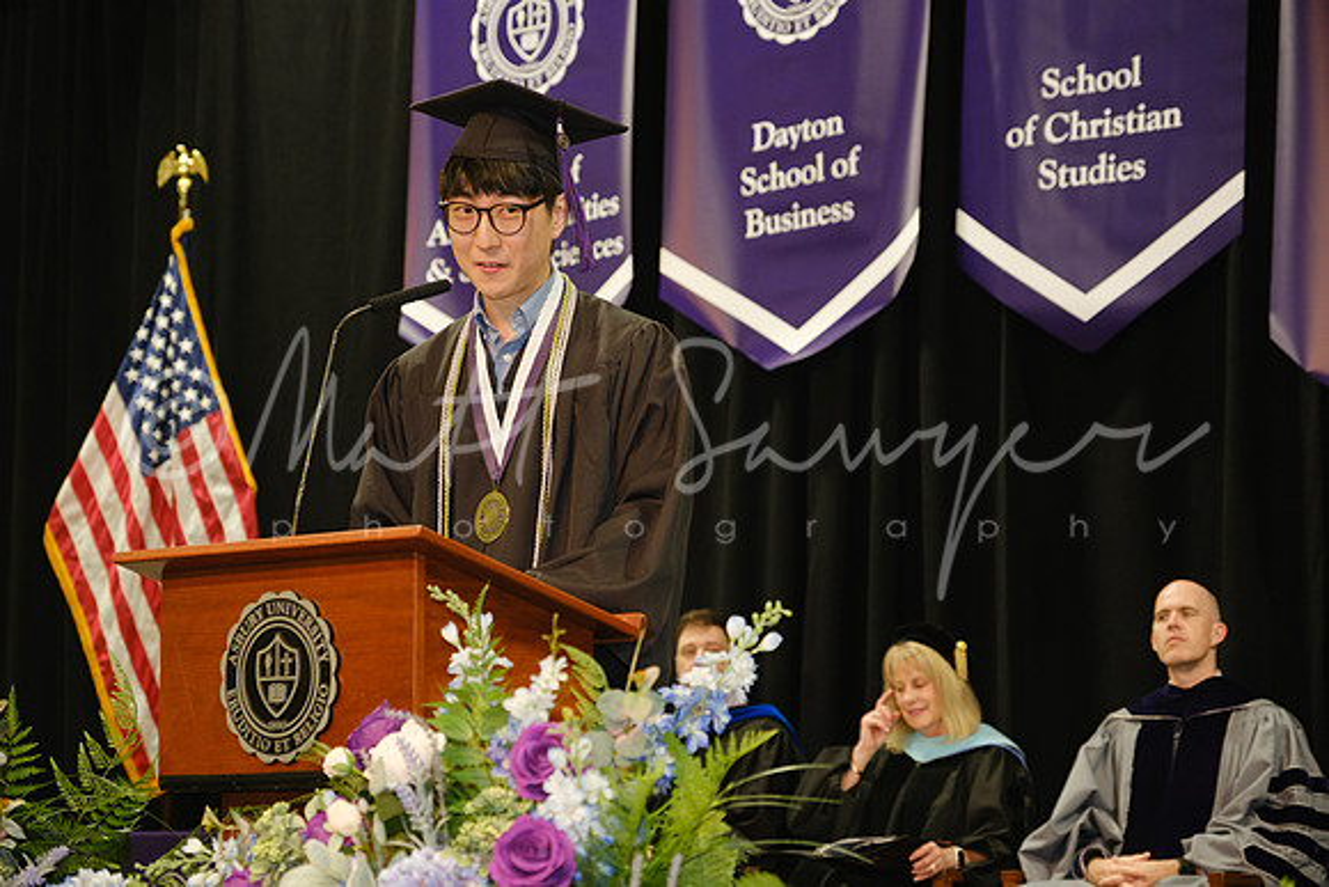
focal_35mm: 83
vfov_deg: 16.5
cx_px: 664
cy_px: 444
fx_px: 3065
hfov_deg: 24.5
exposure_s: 1/125
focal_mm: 55
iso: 1250
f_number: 2.8
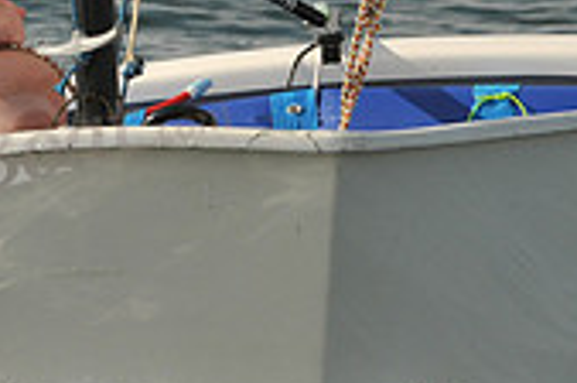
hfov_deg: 1.9
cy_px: -60
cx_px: 406
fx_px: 17325
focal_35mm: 1083
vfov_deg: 1.3
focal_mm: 210
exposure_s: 1/640
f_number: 9
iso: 200
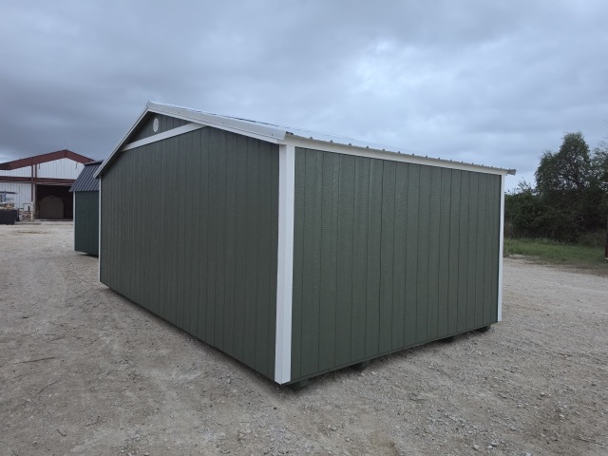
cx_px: 304
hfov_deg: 73.9
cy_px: 228
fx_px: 404
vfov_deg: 58.9
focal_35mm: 23
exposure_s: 1/120
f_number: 1.4
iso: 800
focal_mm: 6.5
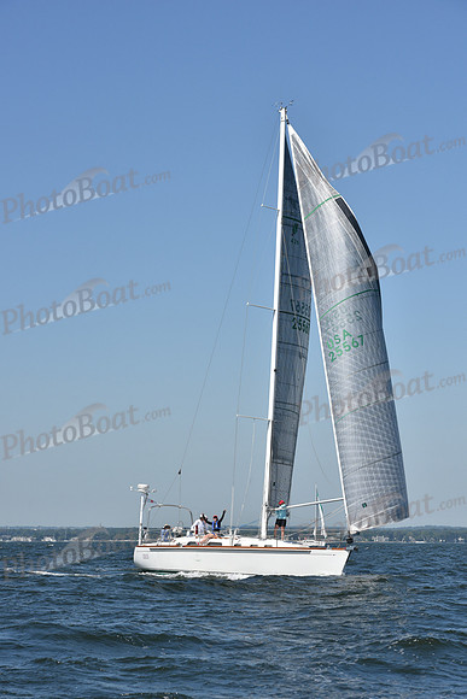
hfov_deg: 14.0
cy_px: 350
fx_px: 1906
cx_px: 234
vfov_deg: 20.8
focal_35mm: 98
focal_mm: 98
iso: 250
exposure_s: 1/1250
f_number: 8
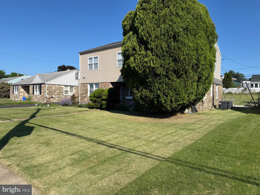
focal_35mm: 24
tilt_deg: -0.2
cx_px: 130
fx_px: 180
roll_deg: -1.1
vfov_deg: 56.8
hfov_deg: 71.6
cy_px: 98
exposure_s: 1/4975
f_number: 1.78
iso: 80
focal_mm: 6.76
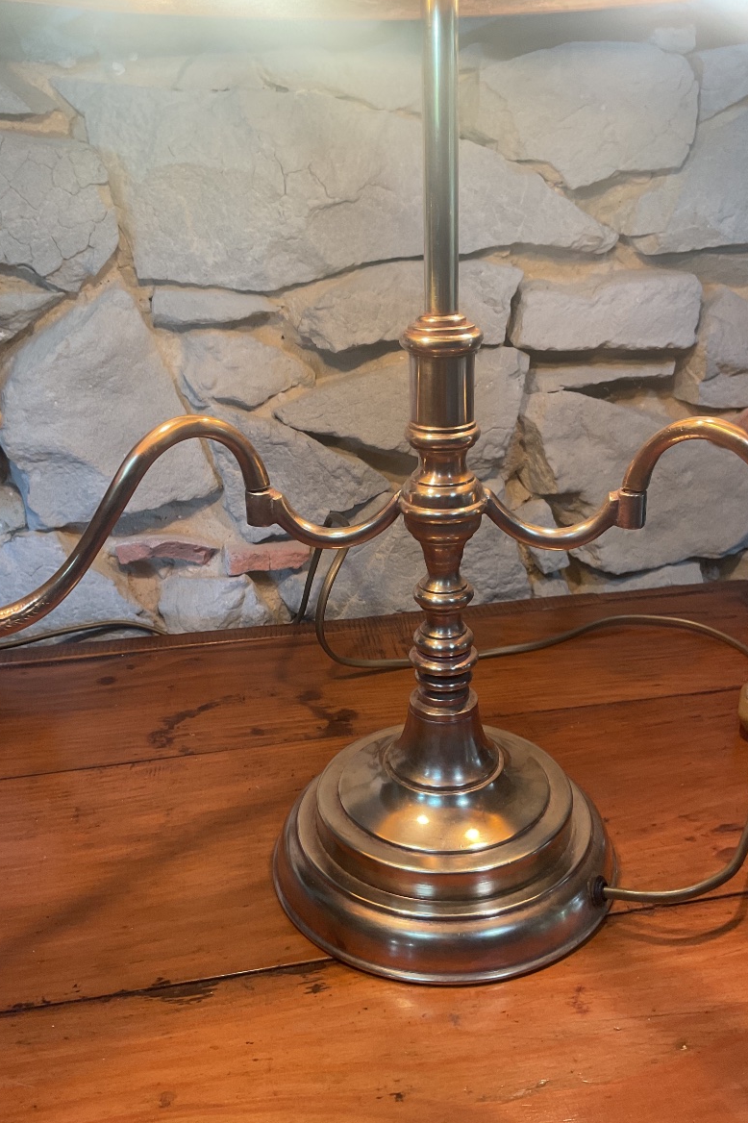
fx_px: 967
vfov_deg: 60.3
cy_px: 561
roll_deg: +1.5
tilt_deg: -19.7
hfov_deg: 42.3
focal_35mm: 31
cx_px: 403
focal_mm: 3
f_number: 1.8
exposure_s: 1/120
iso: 64
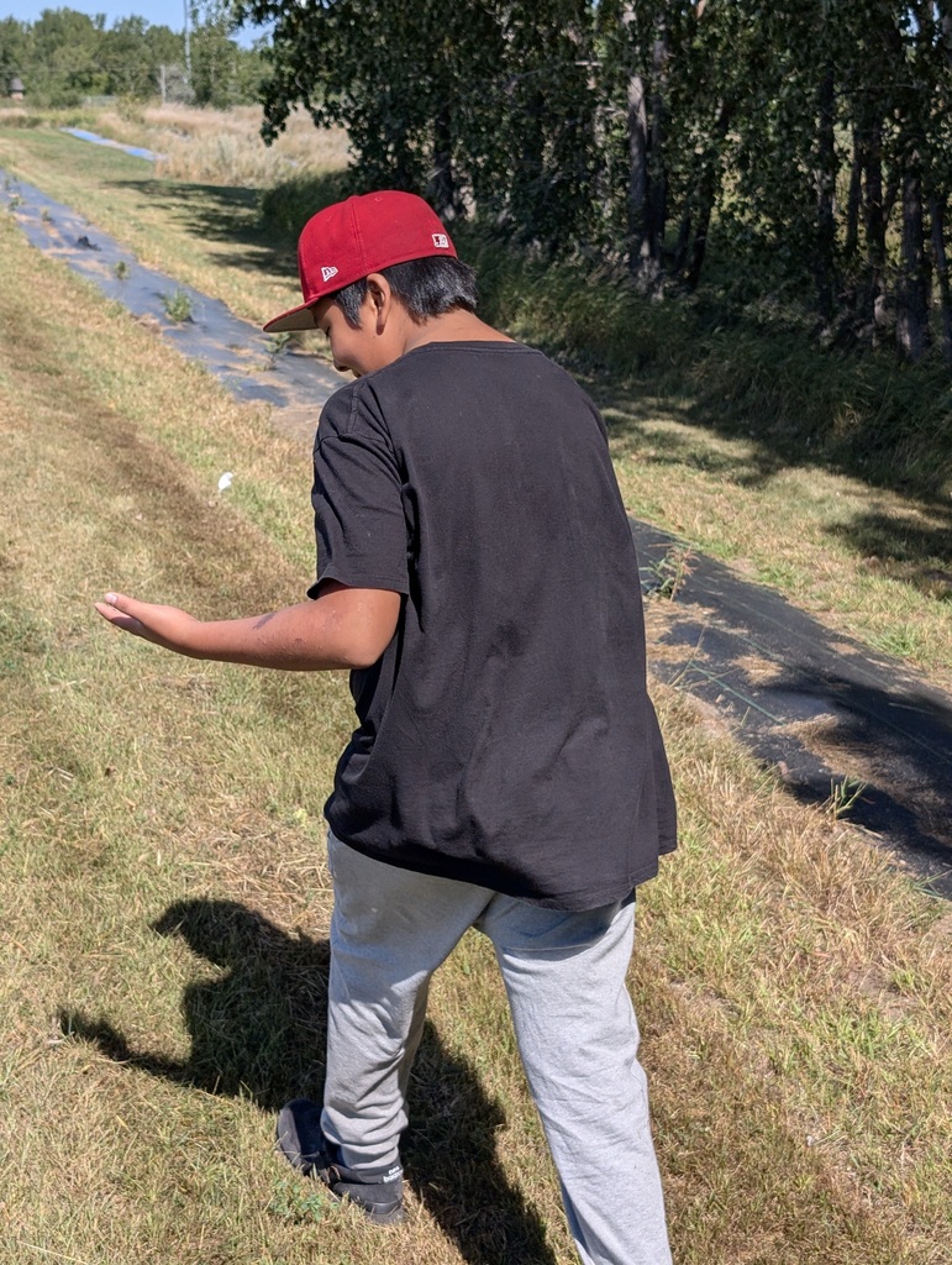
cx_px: 476
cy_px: 632
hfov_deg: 29.7
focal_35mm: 49
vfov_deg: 38.9
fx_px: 1792
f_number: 1.68
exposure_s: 1/965
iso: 17
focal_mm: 6.9
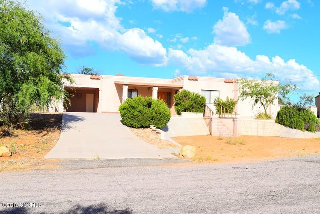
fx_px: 320
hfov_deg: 53.1
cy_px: 107
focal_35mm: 36
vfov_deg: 36.9
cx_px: 160
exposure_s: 1/500
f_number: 11
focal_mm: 24
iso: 200
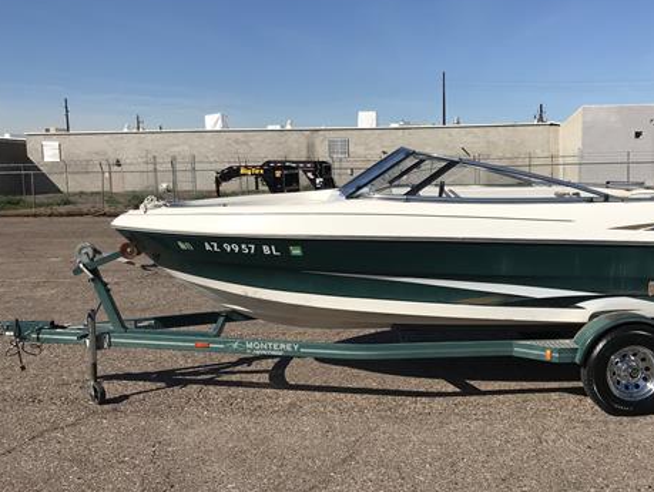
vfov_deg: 36.9
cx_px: 423
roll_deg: -0.4
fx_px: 737
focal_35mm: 39
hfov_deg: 47.2
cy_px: 252
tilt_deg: -7.6
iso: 20
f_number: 1.8
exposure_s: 1/4566
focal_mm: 3.99
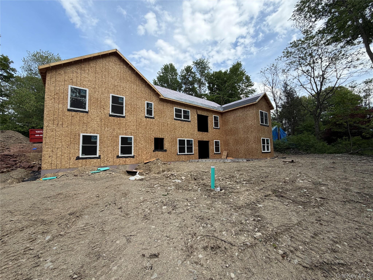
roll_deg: +2.1
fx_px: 151
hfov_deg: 102.1
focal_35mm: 14
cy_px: 140
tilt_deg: +5.5
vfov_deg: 85.7
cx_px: 186
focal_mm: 2.22
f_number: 2.2
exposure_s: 1/694
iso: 40
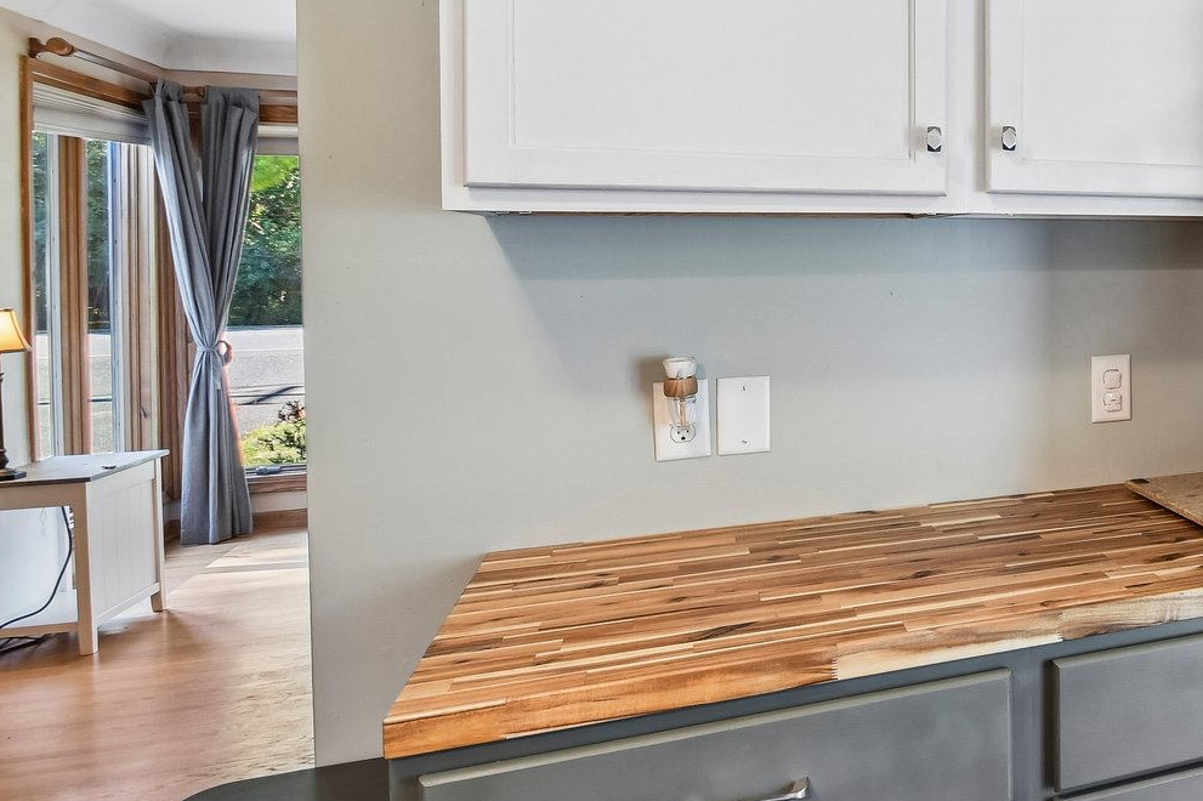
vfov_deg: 41.4
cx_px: 1230
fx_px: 1036
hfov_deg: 48.4
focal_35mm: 31
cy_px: 229
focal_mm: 10
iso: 400
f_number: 6.3
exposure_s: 1/20
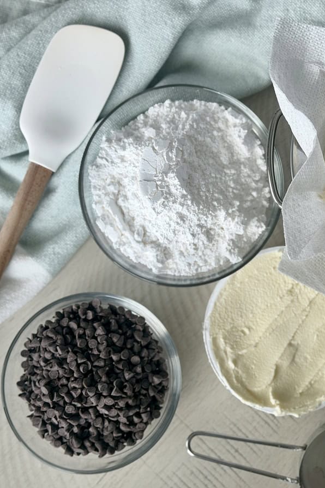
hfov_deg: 20.0
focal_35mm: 67
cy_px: 245
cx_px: 275
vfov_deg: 30.1
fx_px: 907
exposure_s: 1/120
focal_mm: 6.8
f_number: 1.8
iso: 64
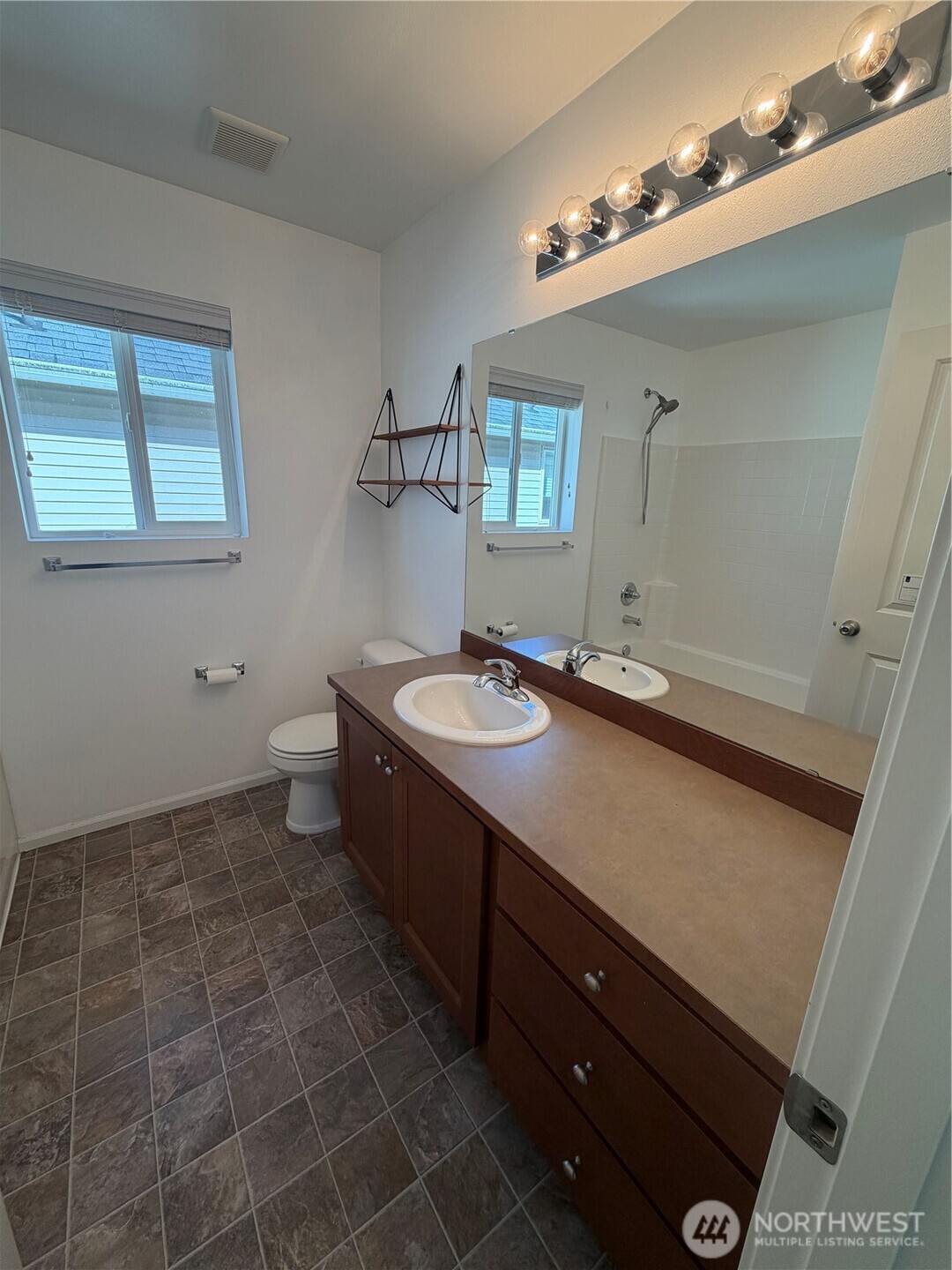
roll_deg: -2.1
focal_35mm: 14
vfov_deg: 102.1
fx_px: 513
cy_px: 635
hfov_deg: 85.7
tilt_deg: -14.8
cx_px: 476
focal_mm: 2.22
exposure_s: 1/120
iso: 80
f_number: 2.2
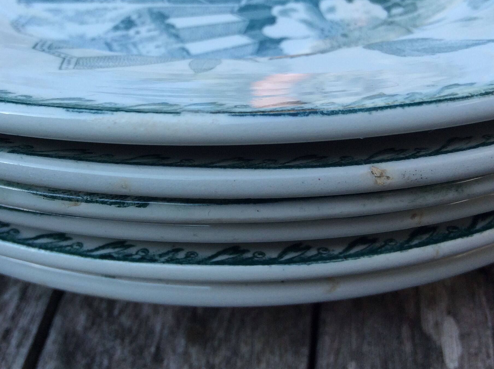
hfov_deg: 41.2
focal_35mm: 46
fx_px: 656
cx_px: 223
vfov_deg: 31.2
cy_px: 122
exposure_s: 1/406
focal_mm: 3.3
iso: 32
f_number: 2.4
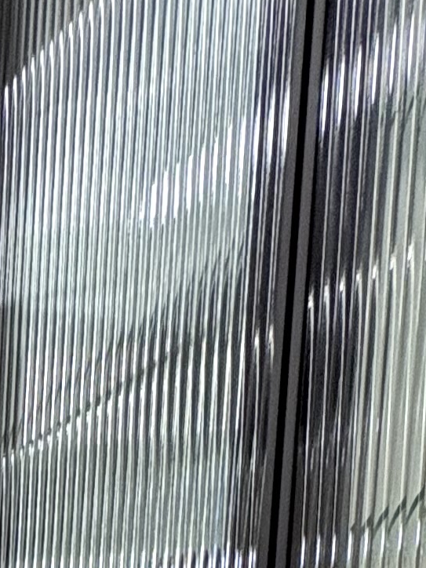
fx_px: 1280
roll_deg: -0.8
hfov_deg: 14.1
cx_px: -547
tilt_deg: -3.7
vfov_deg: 15.7
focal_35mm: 78
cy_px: 1298
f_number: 2.2
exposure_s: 1/100
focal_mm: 2.22
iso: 125
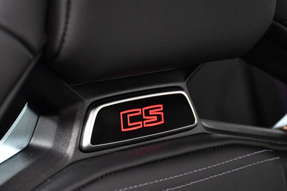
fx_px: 1379
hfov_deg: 11.9
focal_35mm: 173
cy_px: 107
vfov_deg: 7.9
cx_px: 137
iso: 2500
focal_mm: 85
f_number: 5.6
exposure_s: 1/100
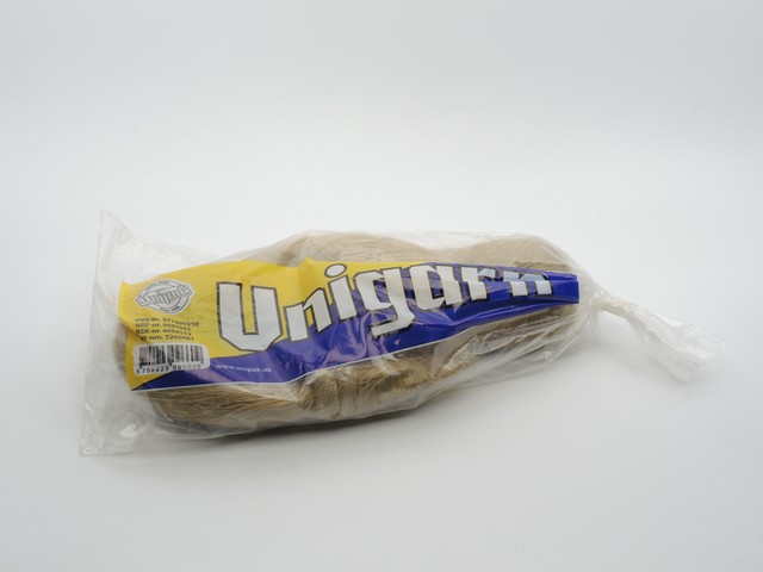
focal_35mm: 50
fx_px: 1102
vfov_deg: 29.1
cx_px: 382
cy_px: 286
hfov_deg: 38.2
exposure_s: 1/125
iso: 100
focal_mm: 11
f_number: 7.1
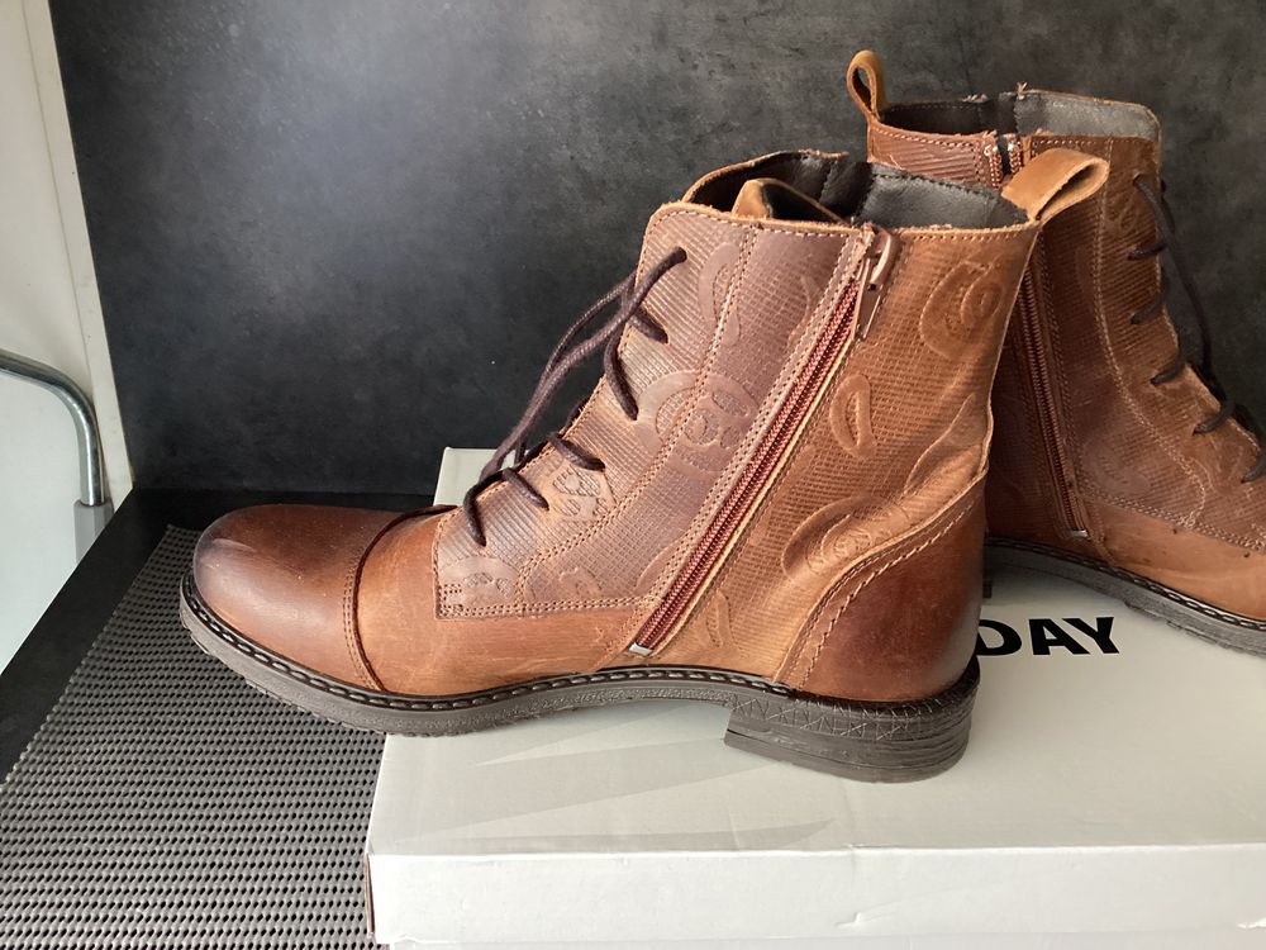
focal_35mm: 31
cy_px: 475
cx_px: 633
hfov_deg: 58.4
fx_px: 1134
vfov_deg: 45.4
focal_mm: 3.3
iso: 320
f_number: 2.4
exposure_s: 1/50
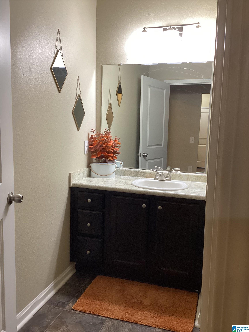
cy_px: 166
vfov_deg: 58.4
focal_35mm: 31
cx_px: 124
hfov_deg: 45.4
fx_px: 297
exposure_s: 1/60
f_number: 2.4
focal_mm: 3.3
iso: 200
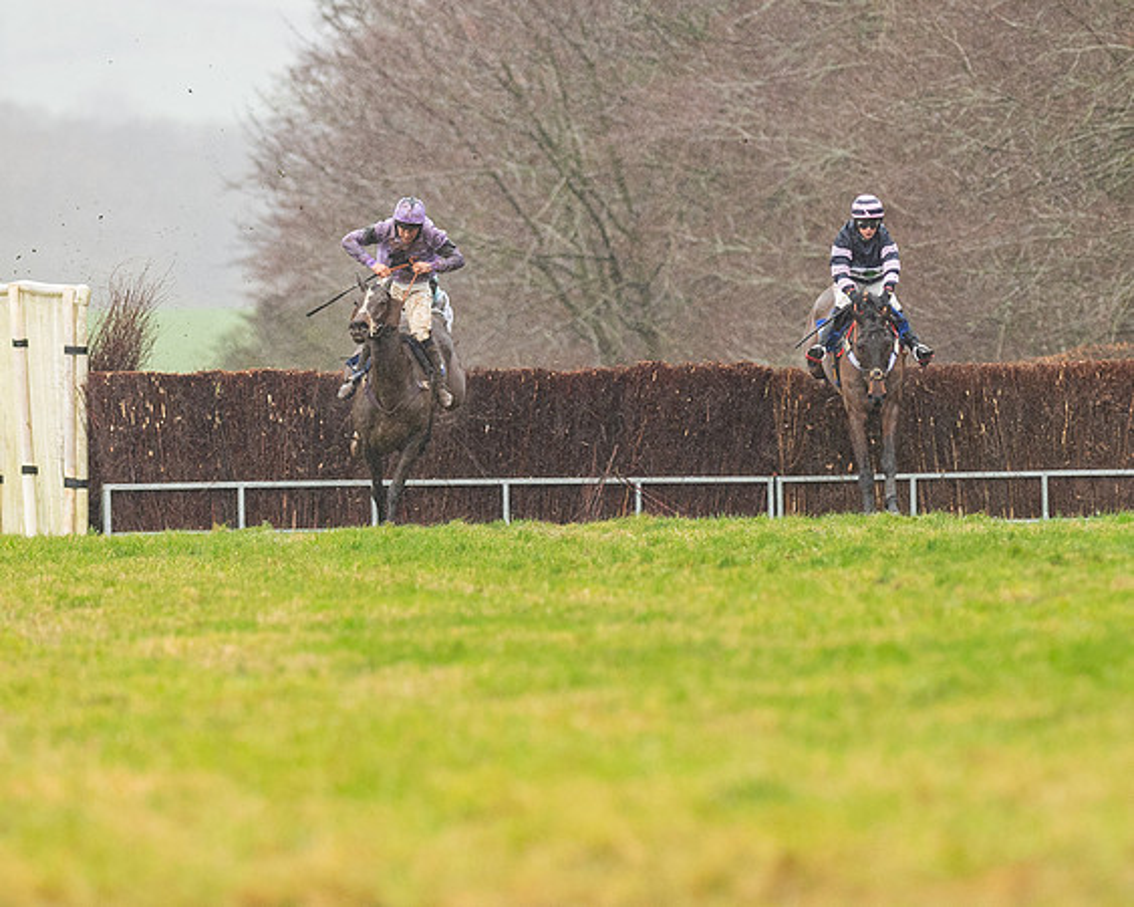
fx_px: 21280
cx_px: 676
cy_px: 400
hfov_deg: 3.1
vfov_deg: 2.4
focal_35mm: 634
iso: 1000
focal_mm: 300
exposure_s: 1/1000
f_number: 5
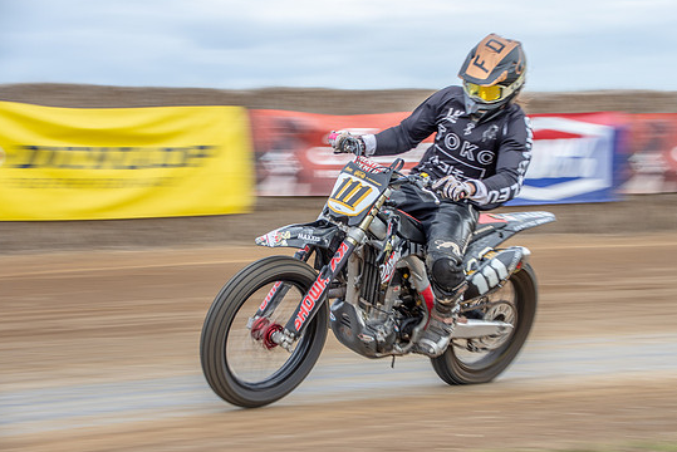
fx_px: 2126
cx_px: 357
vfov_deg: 12.1
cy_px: 214
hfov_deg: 18.1
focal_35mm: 113
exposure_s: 1/100
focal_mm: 70
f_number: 8
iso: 160
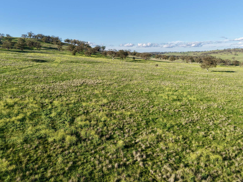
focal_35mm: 28
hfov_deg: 63.3
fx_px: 197
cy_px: 79
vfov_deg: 49.6
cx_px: 110
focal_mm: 8.67
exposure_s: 1/2500
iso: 150
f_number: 1.8
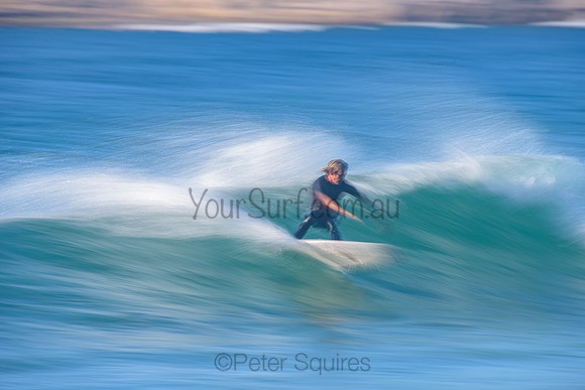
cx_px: 292
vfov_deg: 2.8
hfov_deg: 4.1
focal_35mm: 500
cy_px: 195
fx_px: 8127
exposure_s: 1/6
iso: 31
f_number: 11
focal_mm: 500
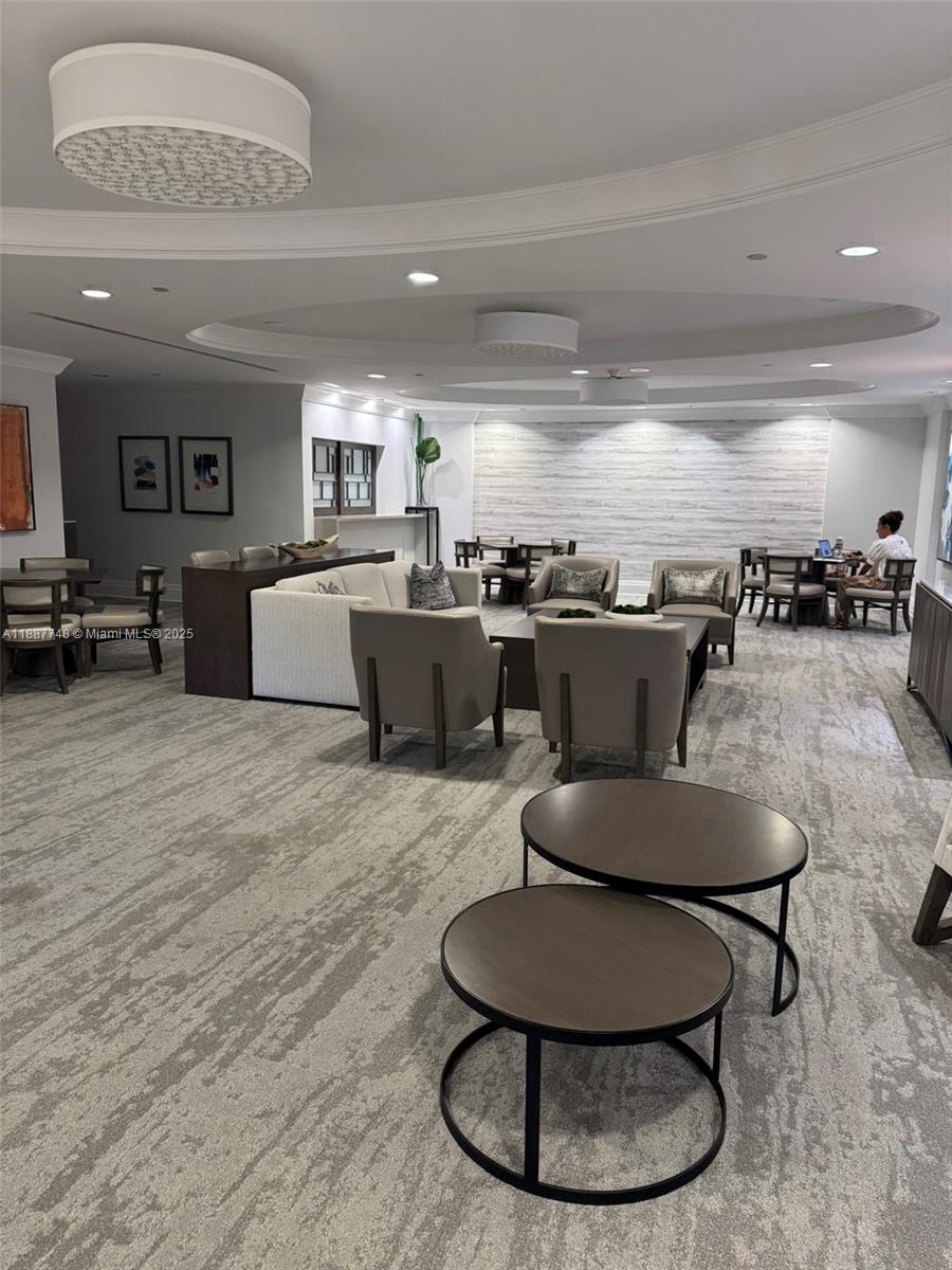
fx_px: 880
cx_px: 476
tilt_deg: -9.6
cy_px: 635
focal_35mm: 24
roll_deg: -1.2
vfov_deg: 71.6
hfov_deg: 56.8
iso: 320
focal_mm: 6.76
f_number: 1.78
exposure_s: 1/60
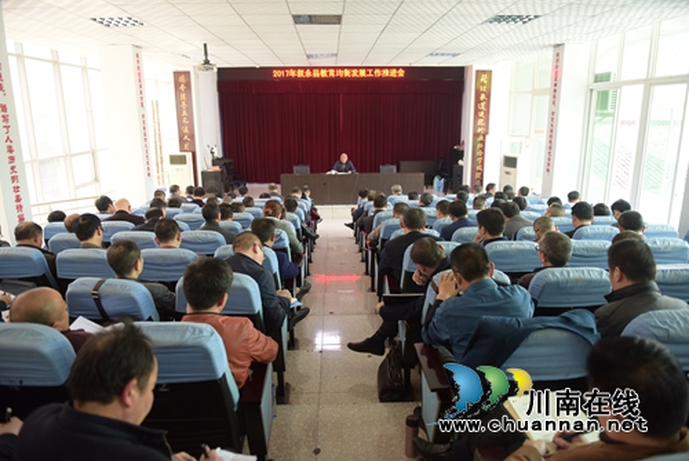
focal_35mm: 24
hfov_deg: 73.7
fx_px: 460
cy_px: 230
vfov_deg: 53.2
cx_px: 344
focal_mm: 24
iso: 640
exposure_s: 1/60
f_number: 2.8
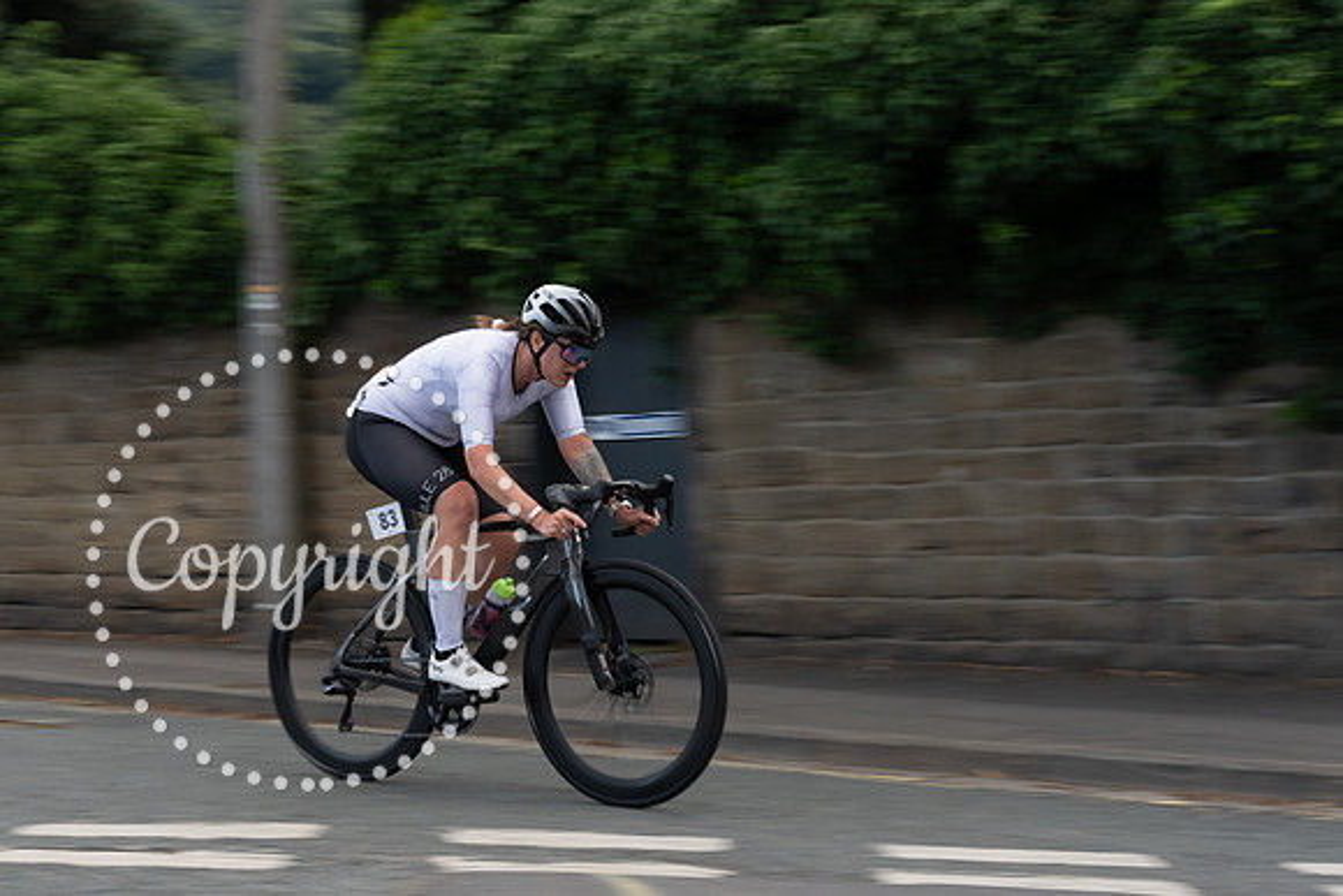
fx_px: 2414
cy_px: 363
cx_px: 497
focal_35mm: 65
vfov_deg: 21.0
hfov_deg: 30.9
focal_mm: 48
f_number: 9
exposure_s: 1/160
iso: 1250
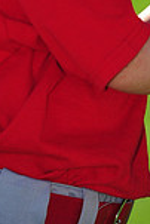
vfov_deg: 3.4
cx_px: 105
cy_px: -199
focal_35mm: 594
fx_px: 3704
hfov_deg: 2.3
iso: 200
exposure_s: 1/1000
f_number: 4.5
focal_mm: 155
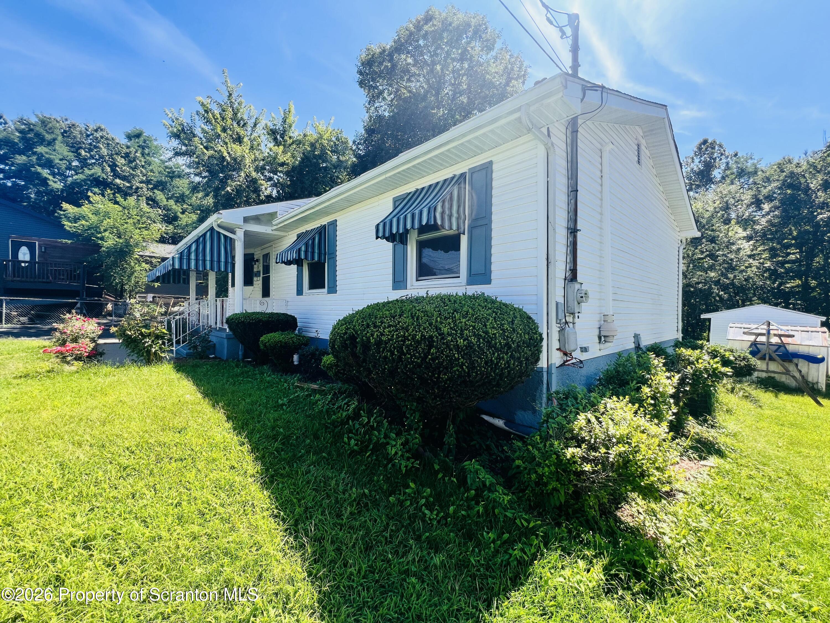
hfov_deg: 106.2
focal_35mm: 13
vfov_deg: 89.9
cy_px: 312
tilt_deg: -0.8
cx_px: 415
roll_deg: -0.1
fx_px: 312
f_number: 1.8
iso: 32
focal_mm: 1.57
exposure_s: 1/407
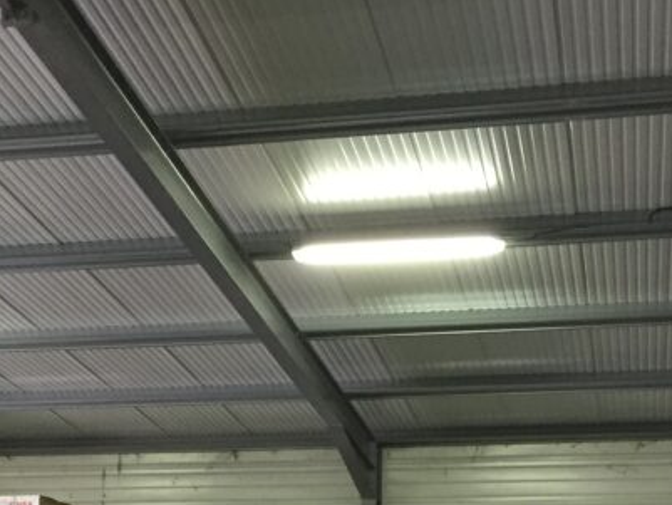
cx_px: 333
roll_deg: -0.3
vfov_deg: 18.9
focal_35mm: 74
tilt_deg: +2.6
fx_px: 1437
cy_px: 601
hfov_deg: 26.3
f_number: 2.2
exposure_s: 1/33
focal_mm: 4.15
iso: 320
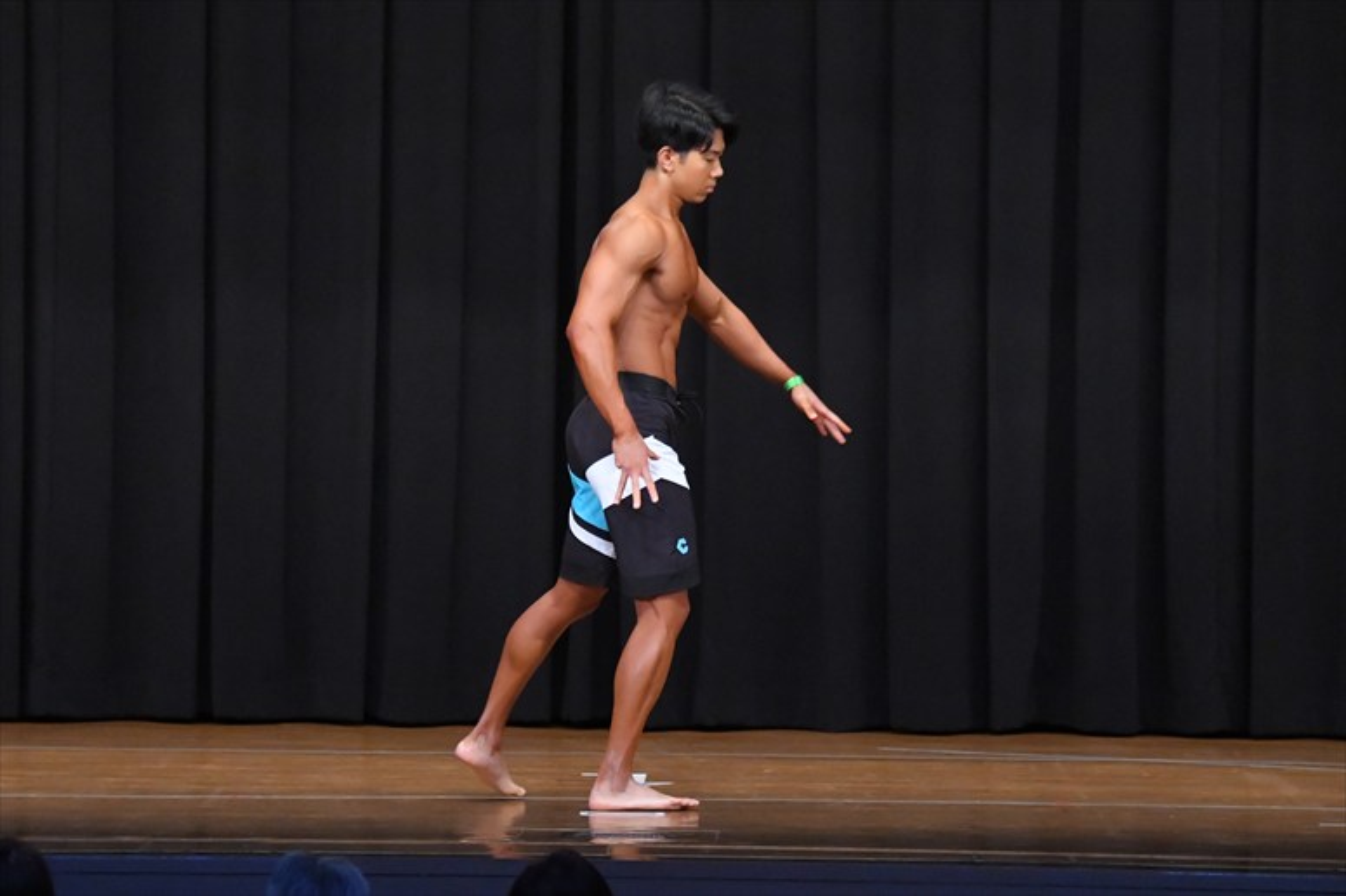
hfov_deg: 10.2
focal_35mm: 202
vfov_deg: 6.8
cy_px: 448
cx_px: 673
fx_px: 7549
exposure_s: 1/400
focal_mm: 135
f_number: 5.6
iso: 8000
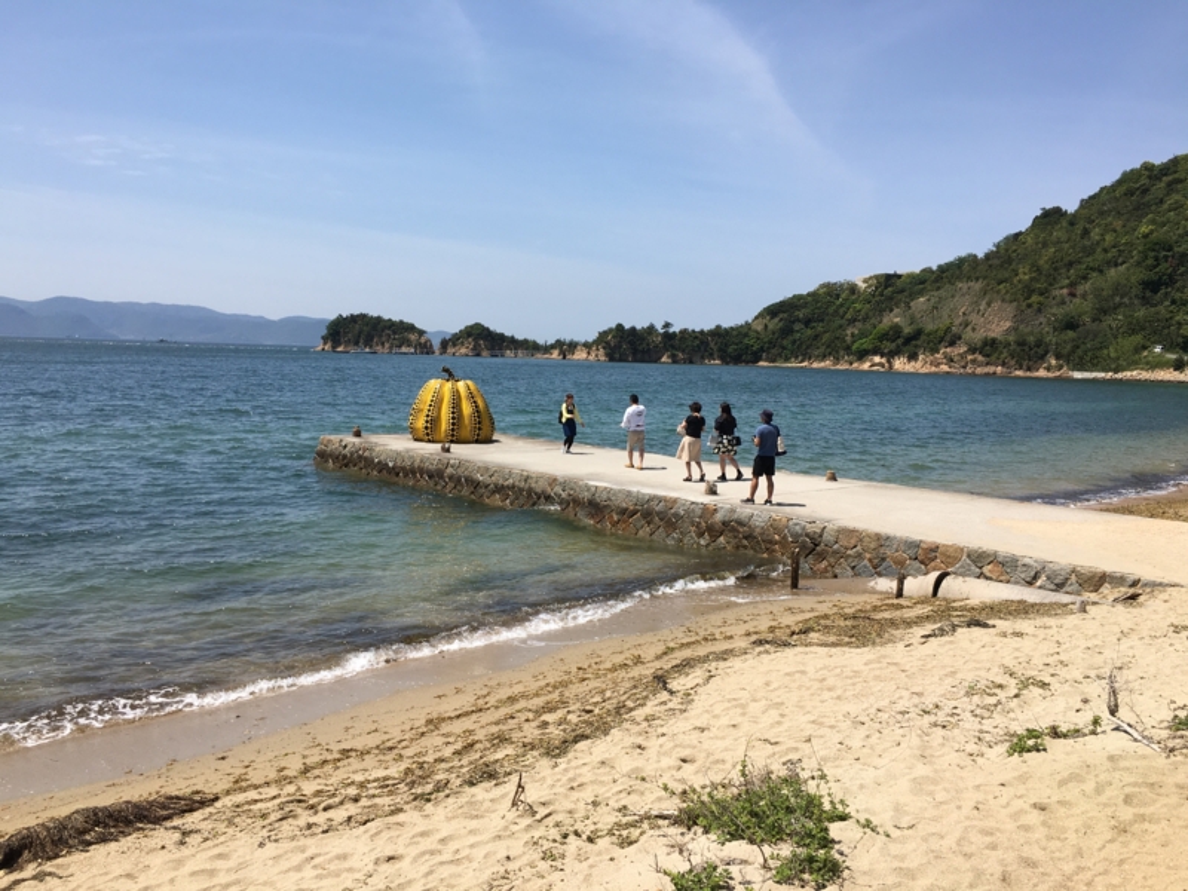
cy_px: 446
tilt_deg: -6.1
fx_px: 995
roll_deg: -2.1
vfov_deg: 48.2
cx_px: 594
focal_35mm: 29
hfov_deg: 61.7
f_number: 2.2
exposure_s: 1/1876
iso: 25
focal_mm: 4.15
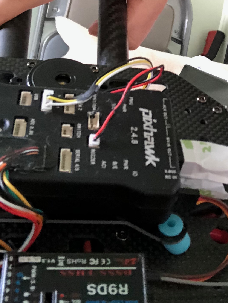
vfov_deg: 26.8
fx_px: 614
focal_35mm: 70
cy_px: 30
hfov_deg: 20.6
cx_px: 209
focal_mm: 2.87
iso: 320
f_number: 2.2
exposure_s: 1/60
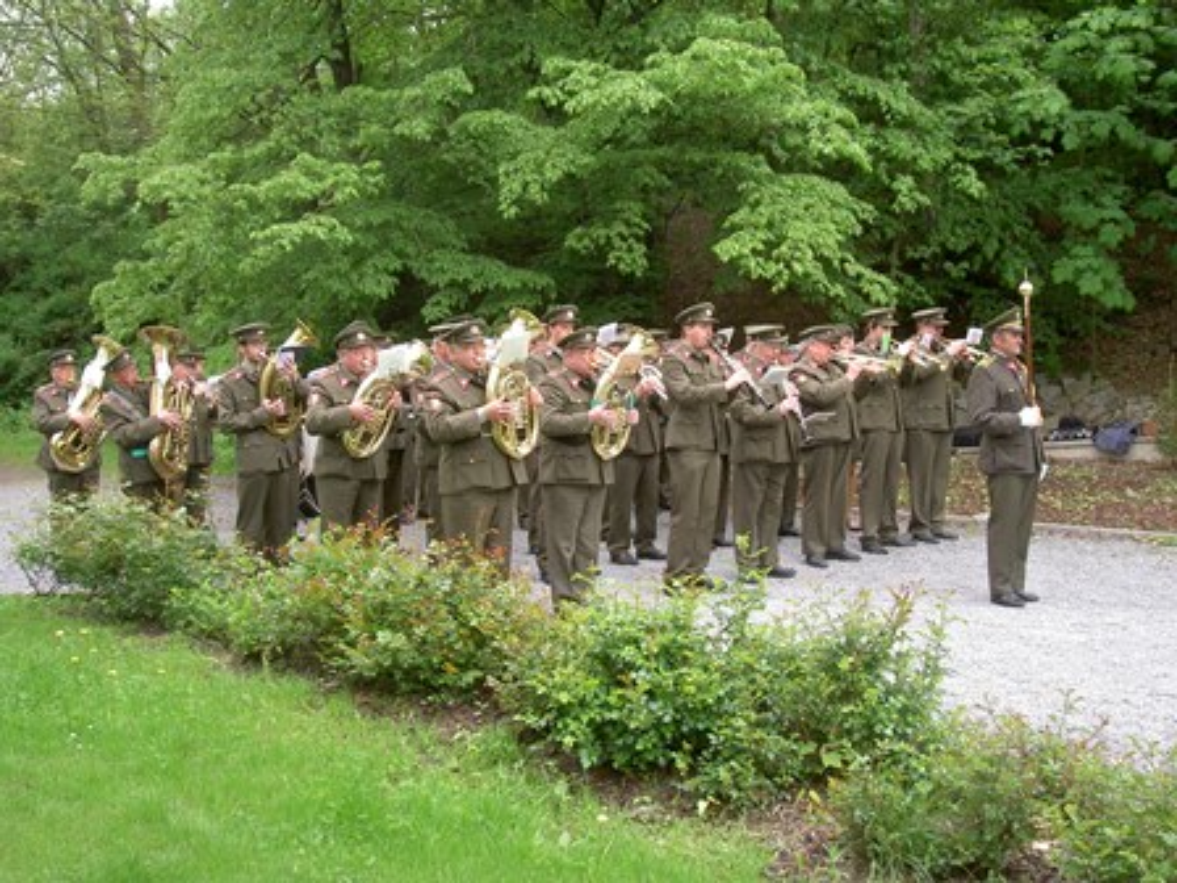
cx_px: 588
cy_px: 442
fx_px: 1326
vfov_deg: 36.8
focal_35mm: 39
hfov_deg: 47.9
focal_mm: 8
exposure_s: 1/200
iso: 200
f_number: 4.7
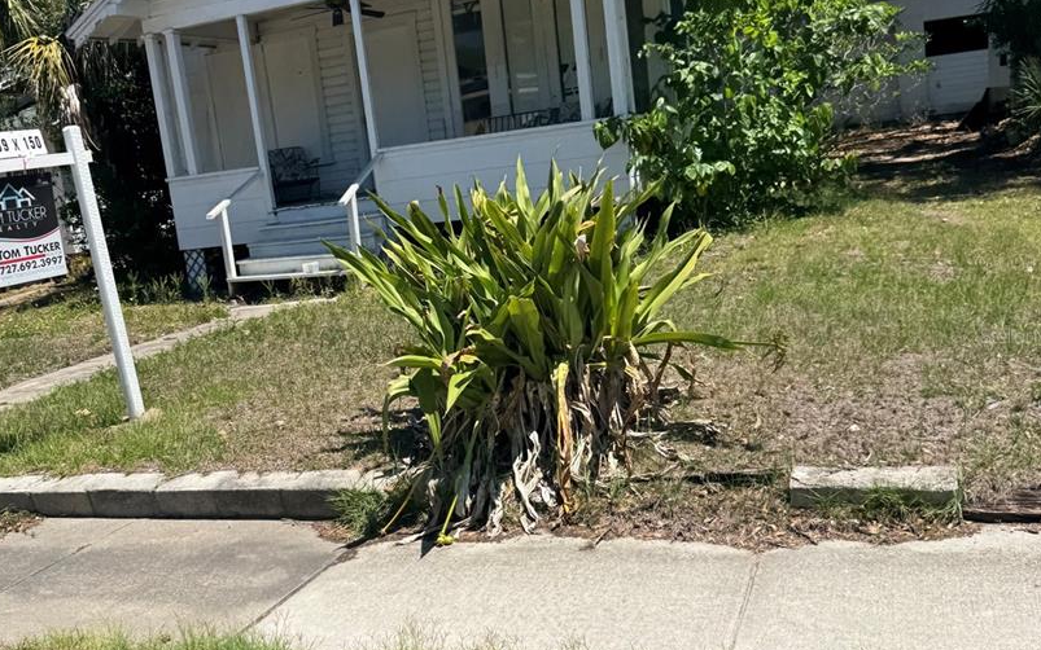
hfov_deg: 51.5
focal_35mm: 38
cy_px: 335
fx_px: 1078
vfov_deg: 33.6
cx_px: 489
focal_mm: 6.76
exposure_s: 1/4049
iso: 80
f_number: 1.78
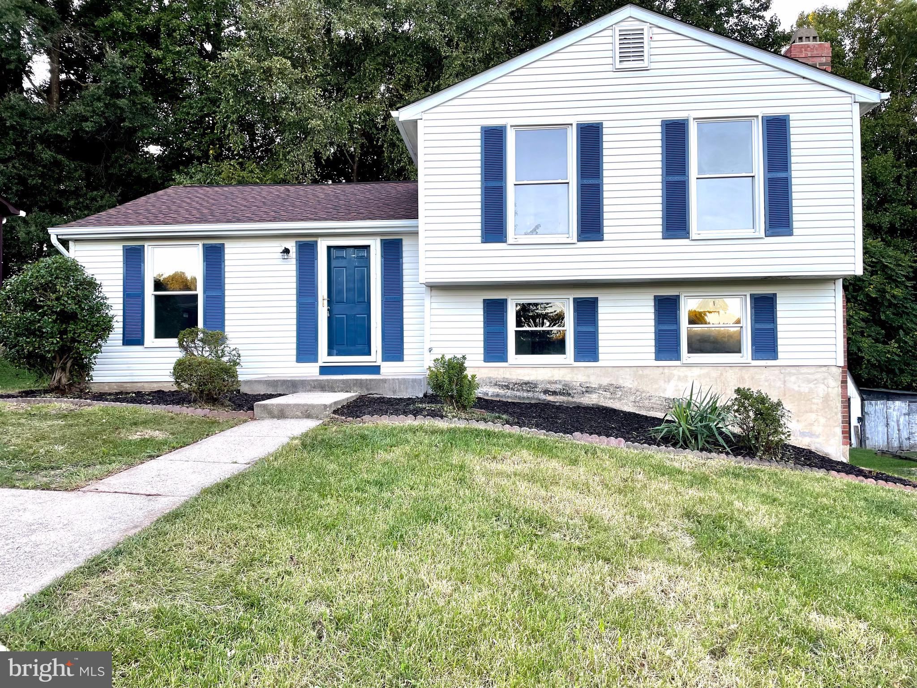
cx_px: 458
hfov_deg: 67.3
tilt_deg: +2.6
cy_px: 344
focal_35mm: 26
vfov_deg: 53.1
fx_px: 689
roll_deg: +0.6
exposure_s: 1/128
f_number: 1.6
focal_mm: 4.2
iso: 32
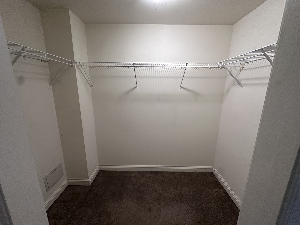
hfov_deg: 102.1
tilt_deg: -11.8
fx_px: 121
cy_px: 112
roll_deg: -0.8
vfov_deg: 85.7
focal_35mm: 14
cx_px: 150
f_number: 2.2
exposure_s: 1/60
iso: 250
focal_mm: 2.22
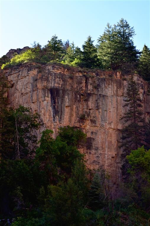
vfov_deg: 37.9
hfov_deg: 25.6
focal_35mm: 52
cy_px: 113
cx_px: 75
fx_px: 330
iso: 200
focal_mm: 35
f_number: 7.1
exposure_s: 1/200
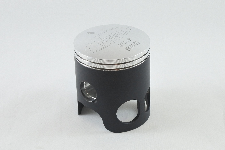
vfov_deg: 28.1
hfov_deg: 41.1
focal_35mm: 48
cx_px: 112
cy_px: 75
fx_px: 300
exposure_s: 1/125
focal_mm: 18
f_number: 4.5
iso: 450
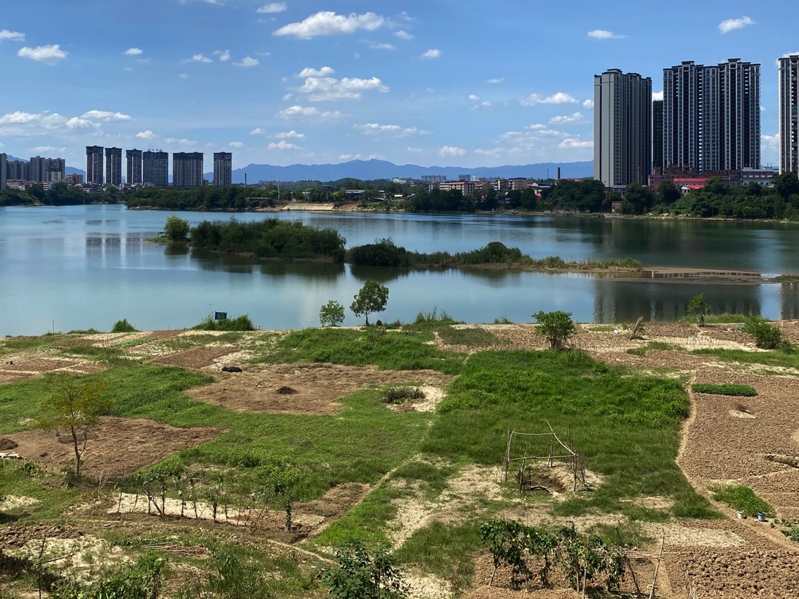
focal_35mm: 37
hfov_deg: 50.1
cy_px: 187
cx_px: 426
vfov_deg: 38.1
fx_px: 854
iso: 32
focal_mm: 4.25
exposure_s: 1/3731
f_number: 1.8
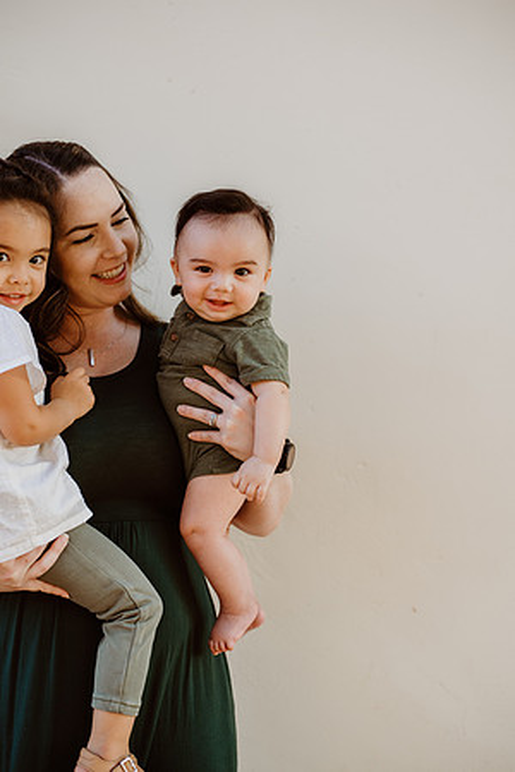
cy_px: 386
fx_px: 1073
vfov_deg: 39.6
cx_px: 258
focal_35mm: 50
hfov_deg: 27.0
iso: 200
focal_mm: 50
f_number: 2.8
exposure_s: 1/500
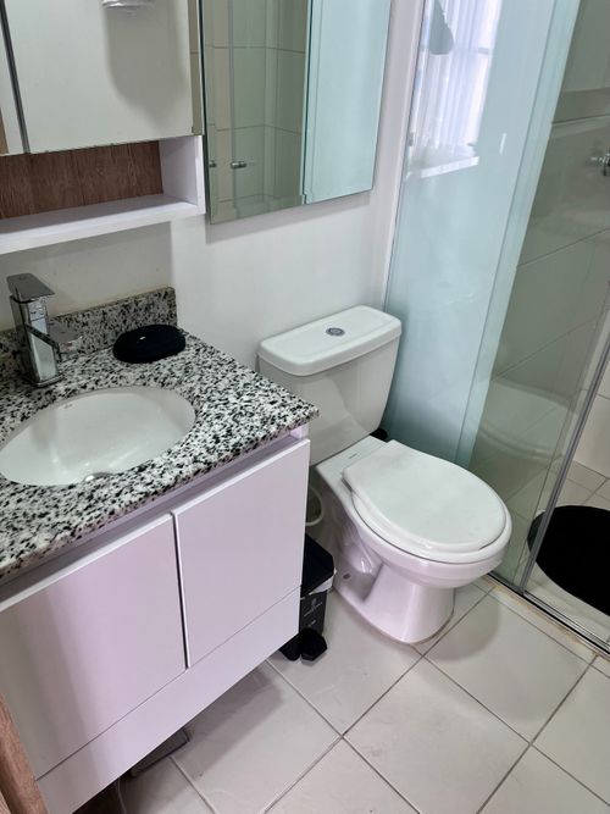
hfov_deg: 53.0
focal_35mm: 26
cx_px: 305
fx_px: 611
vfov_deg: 67.3
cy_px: 407
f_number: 1.6
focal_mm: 5.1
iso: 100
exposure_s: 1/120
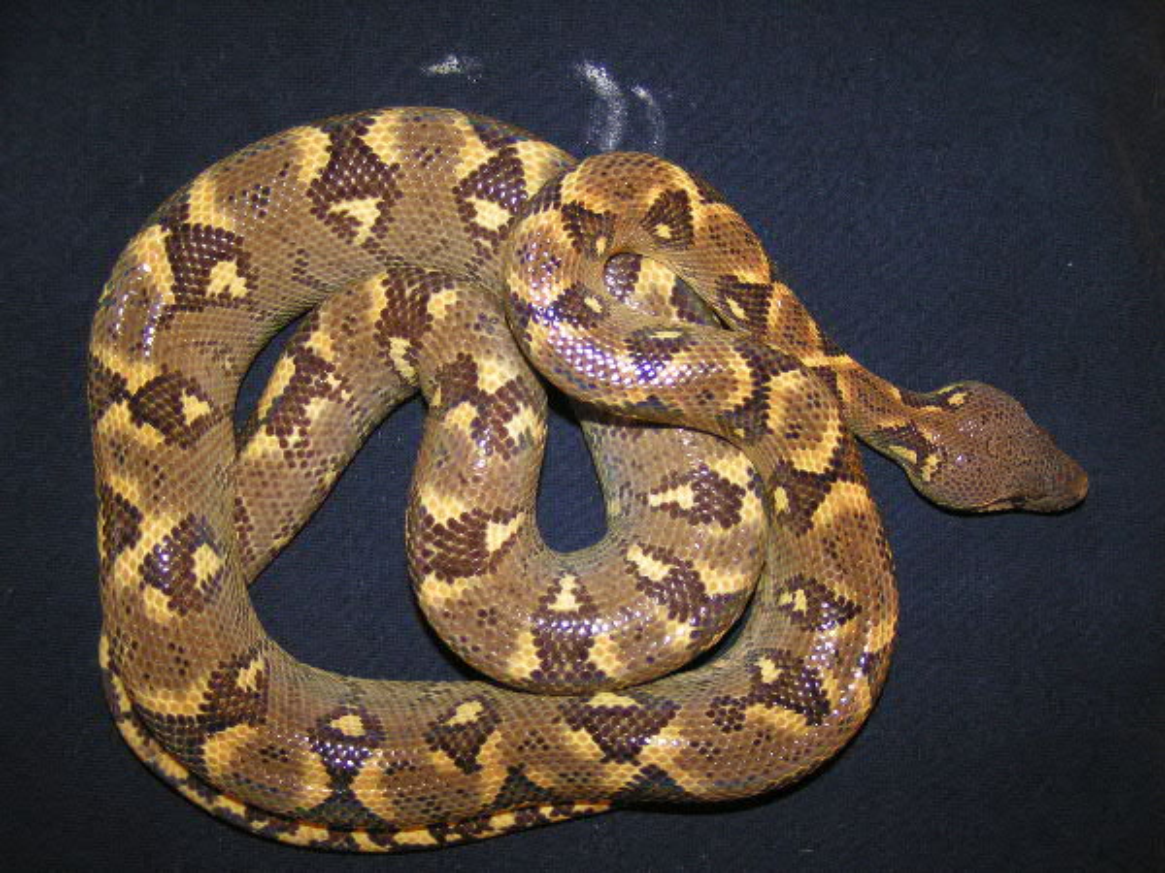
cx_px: 582
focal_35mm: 38
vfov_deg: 37.7
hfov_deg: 49.0
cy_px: 436
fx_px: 1279
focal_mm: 5.8
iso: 200
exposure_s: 1/40
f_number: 2.8
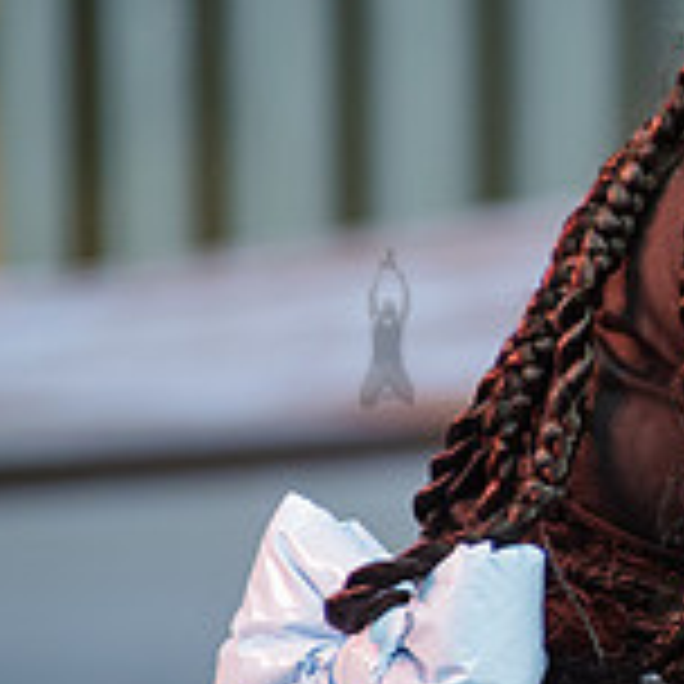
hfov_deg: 2.5
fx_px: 15716
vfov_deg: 2.5
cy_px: 290
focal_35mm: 703
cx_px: 1267
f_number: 4
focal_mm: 200
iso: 1000
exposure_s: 1/250
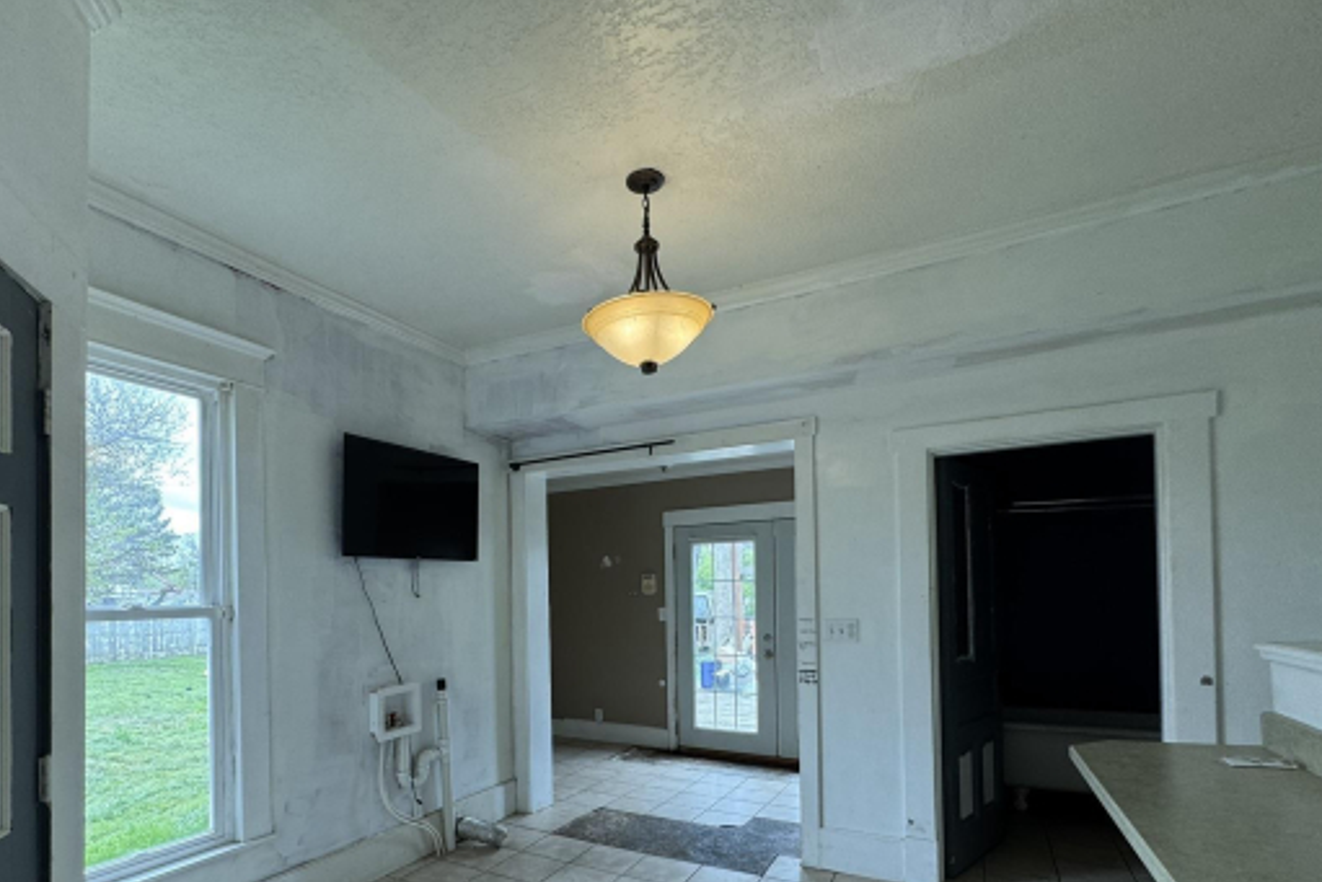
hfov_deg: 86.3
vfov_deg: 62.9
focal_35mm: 19
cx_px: 565
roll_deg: +2.1
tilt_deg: +0.2
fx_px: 698
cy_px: 592
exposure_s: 1/120
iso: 80
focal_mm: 2.22
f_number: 2.2
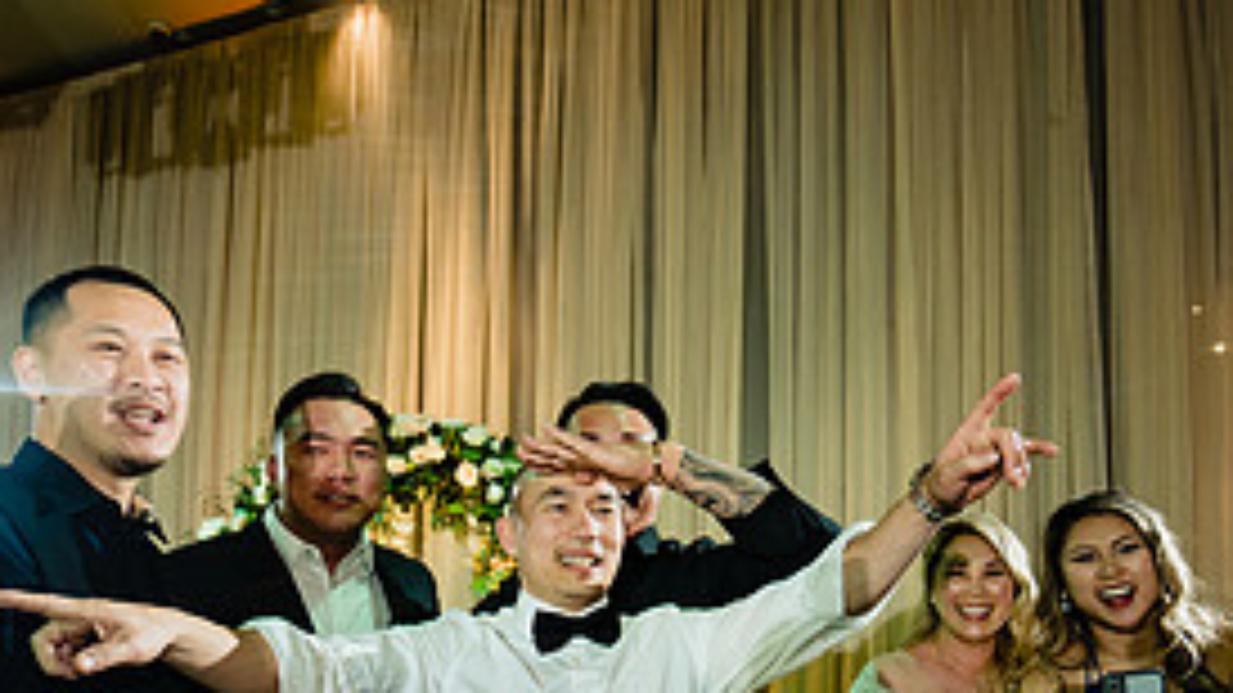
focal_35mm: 31
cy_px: 560
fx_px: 1013
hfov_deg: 62.6
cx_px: 590
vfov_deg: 36.4
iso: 800
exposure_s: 1/160
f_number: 2.8
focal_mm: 14
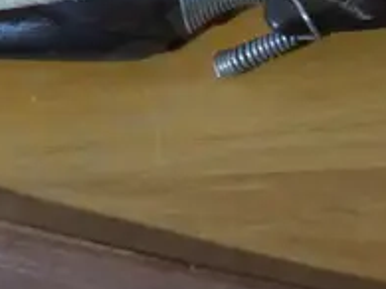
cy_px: 263
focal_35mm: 210
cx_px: -97
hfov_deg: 9.3
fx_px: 2340
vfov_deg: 7.0
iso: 800
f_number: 4.5
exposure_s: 1/60
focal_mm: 20
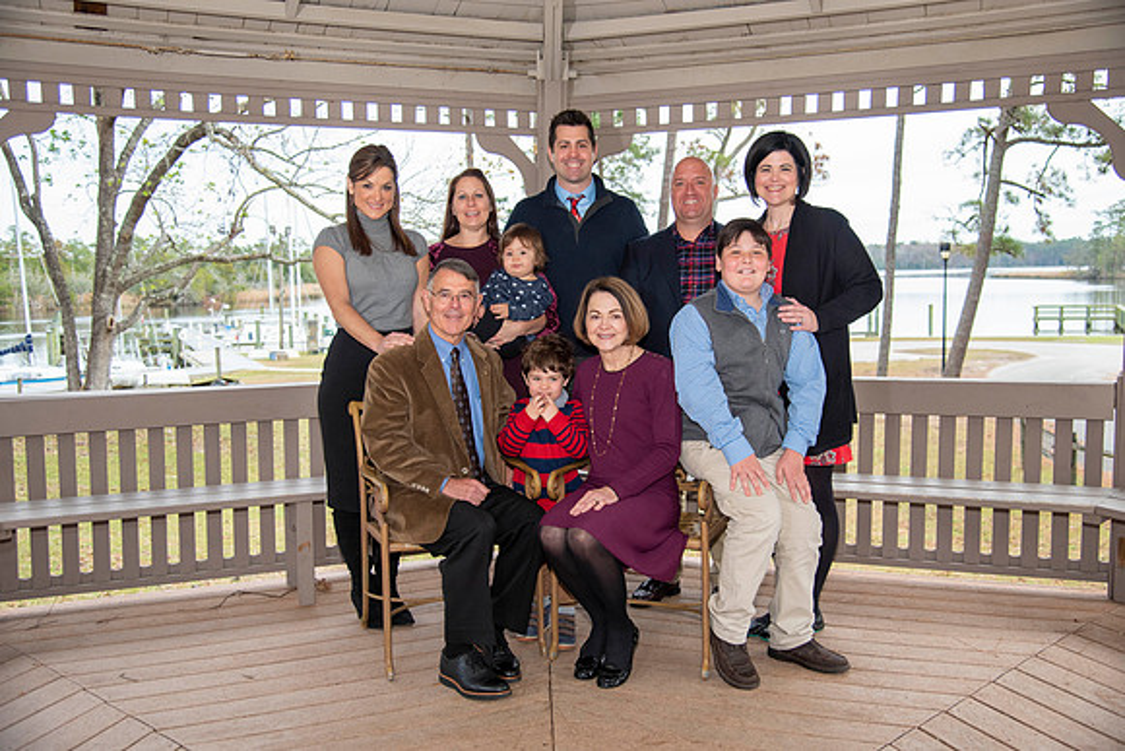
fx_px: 1094
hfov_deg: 54.4
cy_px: 376
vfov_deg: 37.9
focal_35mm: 35
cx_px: 562
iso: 640
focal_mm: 35
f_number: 4
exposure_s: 1/800
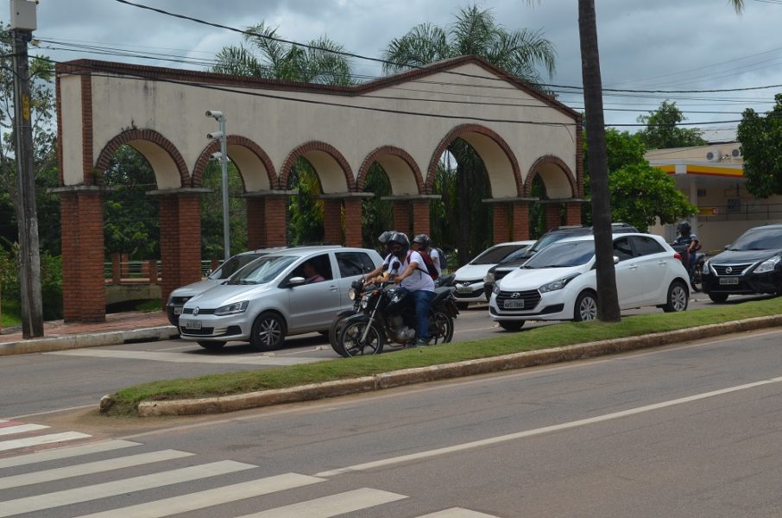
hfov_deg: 35.1
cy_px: 259
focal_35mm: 57
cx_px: 391
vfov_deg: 23.7
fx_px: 1236
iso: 100
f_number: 9
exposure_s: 1/320
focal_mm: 38
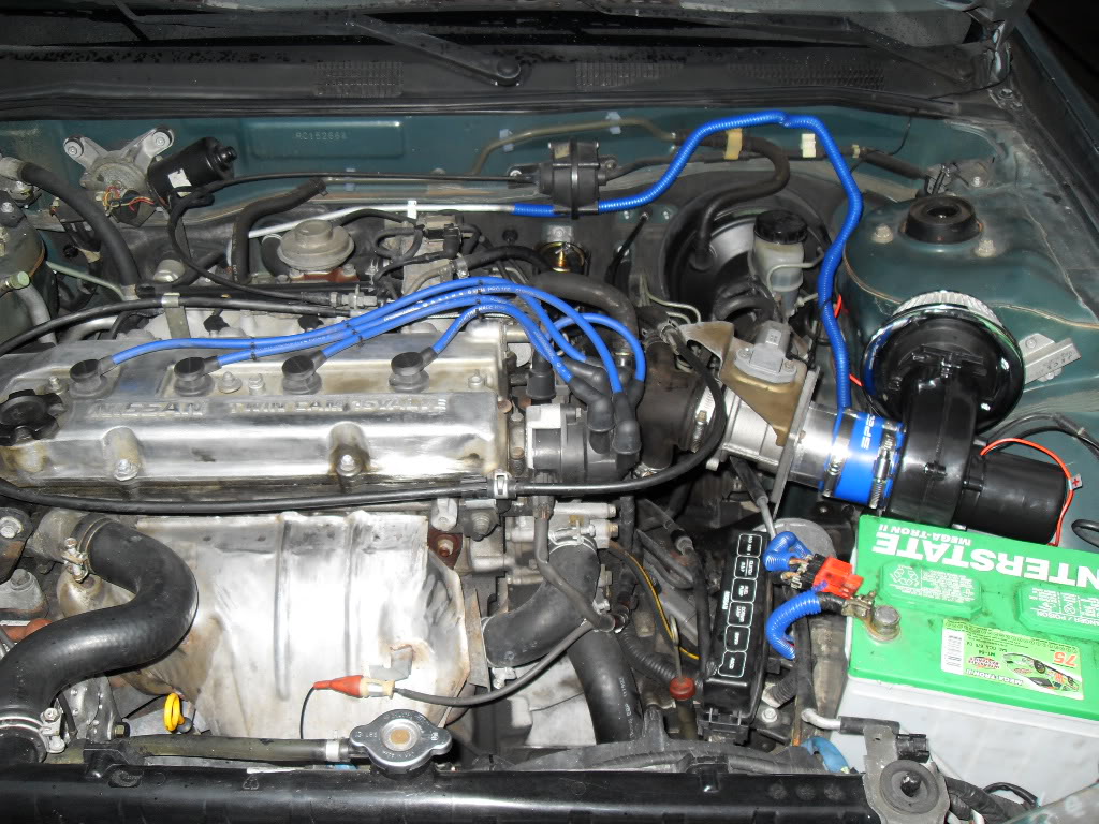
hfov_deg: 54.0
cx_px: 550
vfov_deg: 41.8
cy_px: 412
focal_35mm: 34
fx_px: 1079
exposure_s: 1/45
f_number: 2.8
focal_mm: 6.3
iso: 100
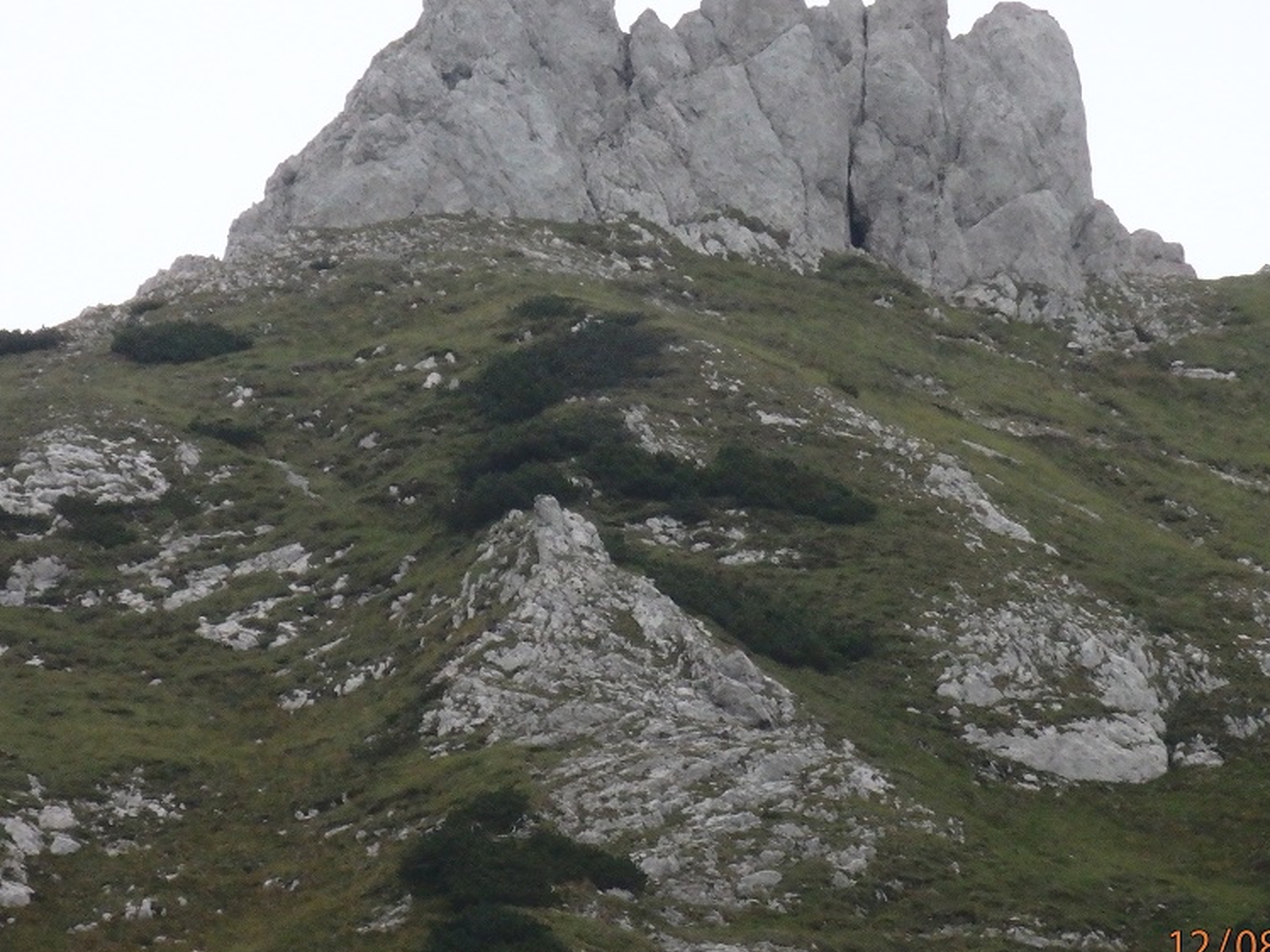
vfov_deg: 1.8
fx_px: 30089
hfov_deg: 2.4
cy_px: 432
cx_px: 634
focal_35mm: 820
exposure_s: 1/1250
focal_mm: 108
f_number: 6.9
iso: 800
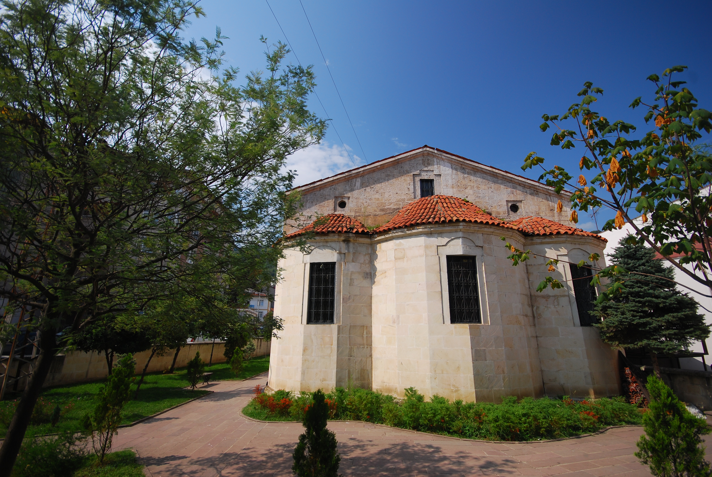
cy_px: 238
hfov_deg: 100.3
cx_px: 356
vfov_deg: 77.5
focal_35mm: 15
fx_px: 297
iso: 125
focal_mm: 10
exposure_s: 1/200
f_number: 6.3
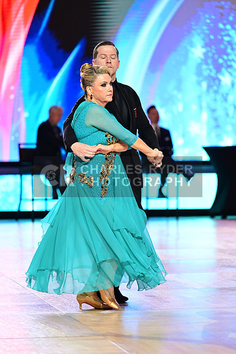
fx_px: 1378
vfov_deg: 14.7
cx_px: 118
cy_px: 177
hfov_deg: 9.8
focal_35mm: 140
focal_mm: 140
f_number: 2.8
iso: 1600
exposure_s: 1/400
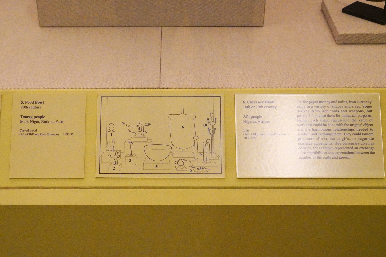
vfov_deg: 31.2
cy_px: 128
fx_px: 461
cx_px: 193
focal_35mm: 43
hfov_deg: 45.4
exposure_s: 1/100
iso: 12800
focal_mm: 43
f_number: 6.3
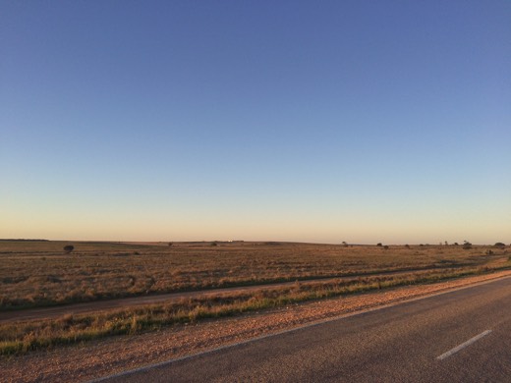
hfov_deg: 61.7
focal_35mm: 29
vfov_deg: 48.2
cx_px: 256
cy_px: 192
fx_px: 428
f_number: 2.2
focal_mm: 4.15
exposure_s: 1/570
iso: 32
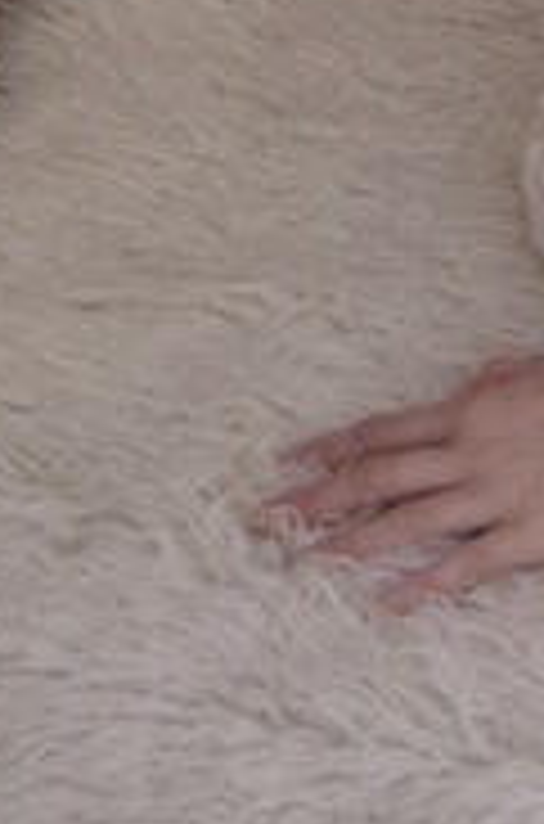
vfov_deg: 7.3
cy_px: -2049
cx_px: 836
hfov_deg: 5.8
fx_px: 5266
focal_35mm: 231
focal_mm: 22
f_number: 5
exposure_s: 1/100
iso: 400
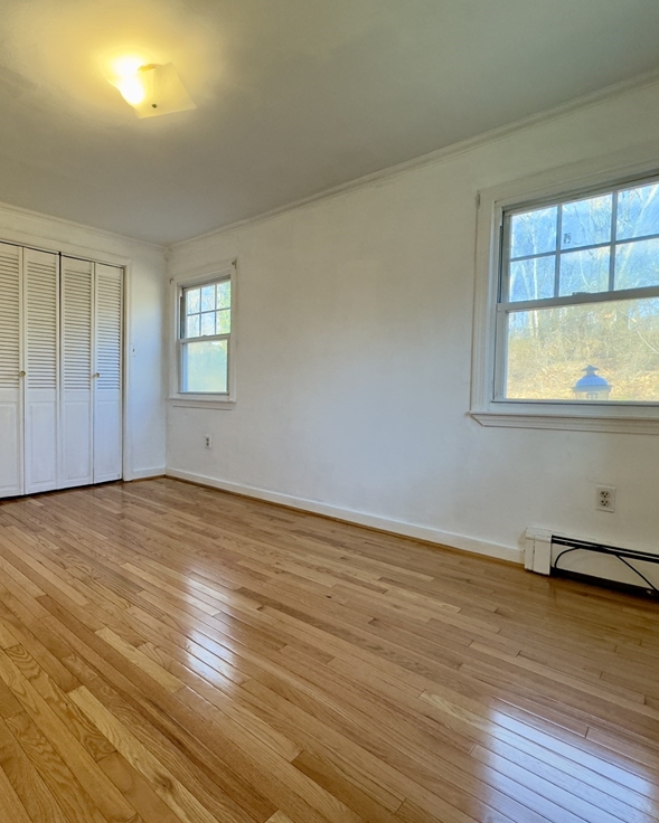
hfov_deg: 68.9
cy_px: 406
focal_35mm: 19
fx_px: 463
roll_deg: +0.1
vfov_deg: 83.3
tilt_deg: -3.1
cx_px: 222
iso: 320
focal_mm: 2.22
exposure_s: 1/120
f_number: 2.2
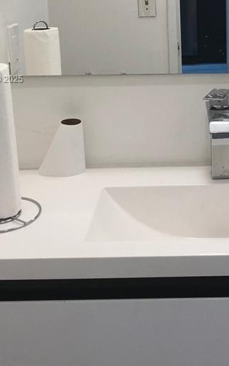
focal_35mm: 69
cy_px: 79
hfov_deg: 18.5
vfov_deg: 29.2
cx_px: 212
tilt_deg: -12.7
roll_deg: +0.8
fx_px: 688
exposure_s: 1/40
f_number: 1.8
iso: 25
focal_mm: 3.99
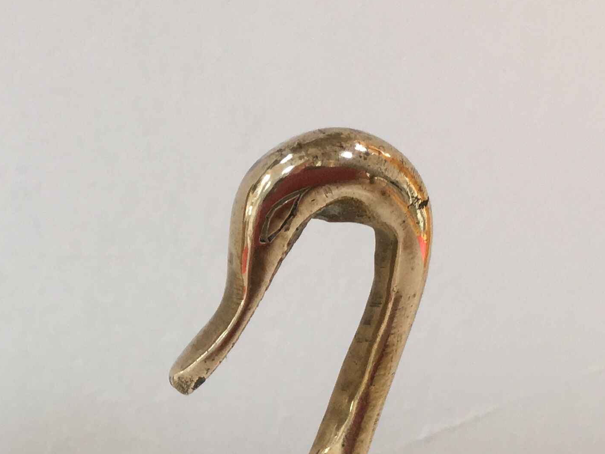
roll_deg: -0.7
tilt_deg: -11.2
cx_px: 25
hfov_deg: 22.8
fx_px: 1451
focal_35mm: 83
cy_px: 338
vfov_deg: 17.7
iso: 50
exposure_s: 1/33
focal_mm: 4.15
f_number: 2.2
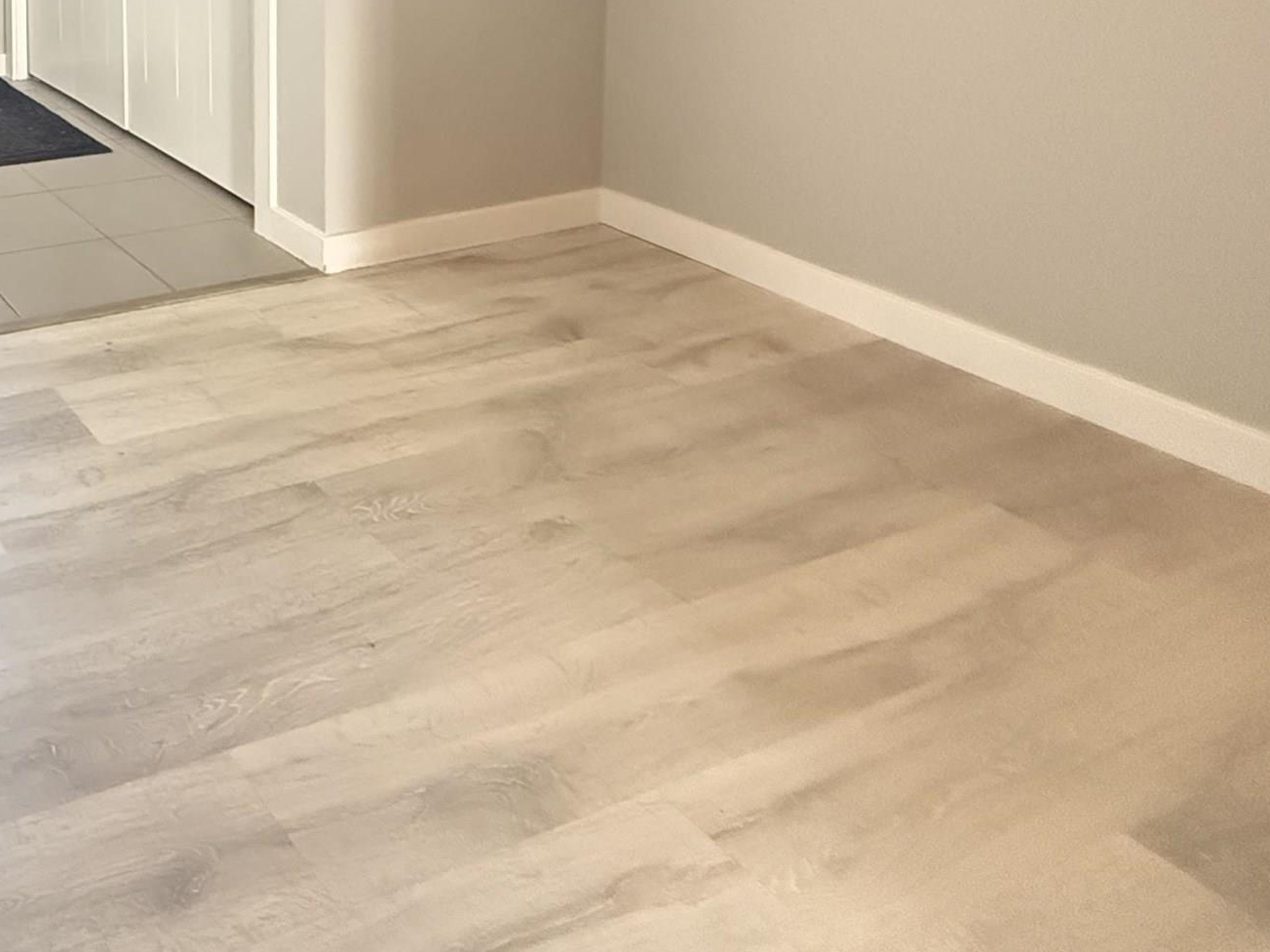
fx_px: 1211
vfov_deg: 35.9
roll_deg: +1.6
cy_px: -118
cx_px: -27
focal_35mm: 33
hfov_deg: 45.7
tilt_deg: -4.9
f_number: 2.2
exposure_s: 1/40
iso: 1250
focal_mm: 2.22
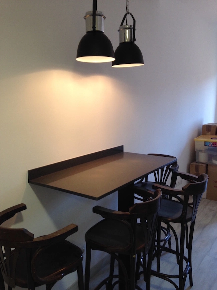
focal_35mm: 33
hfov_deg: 42.9
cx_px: 108
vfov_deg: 55.4
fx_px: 276
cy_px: 145
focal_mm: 4.12
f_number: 2.4
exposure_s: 1/20
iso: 50
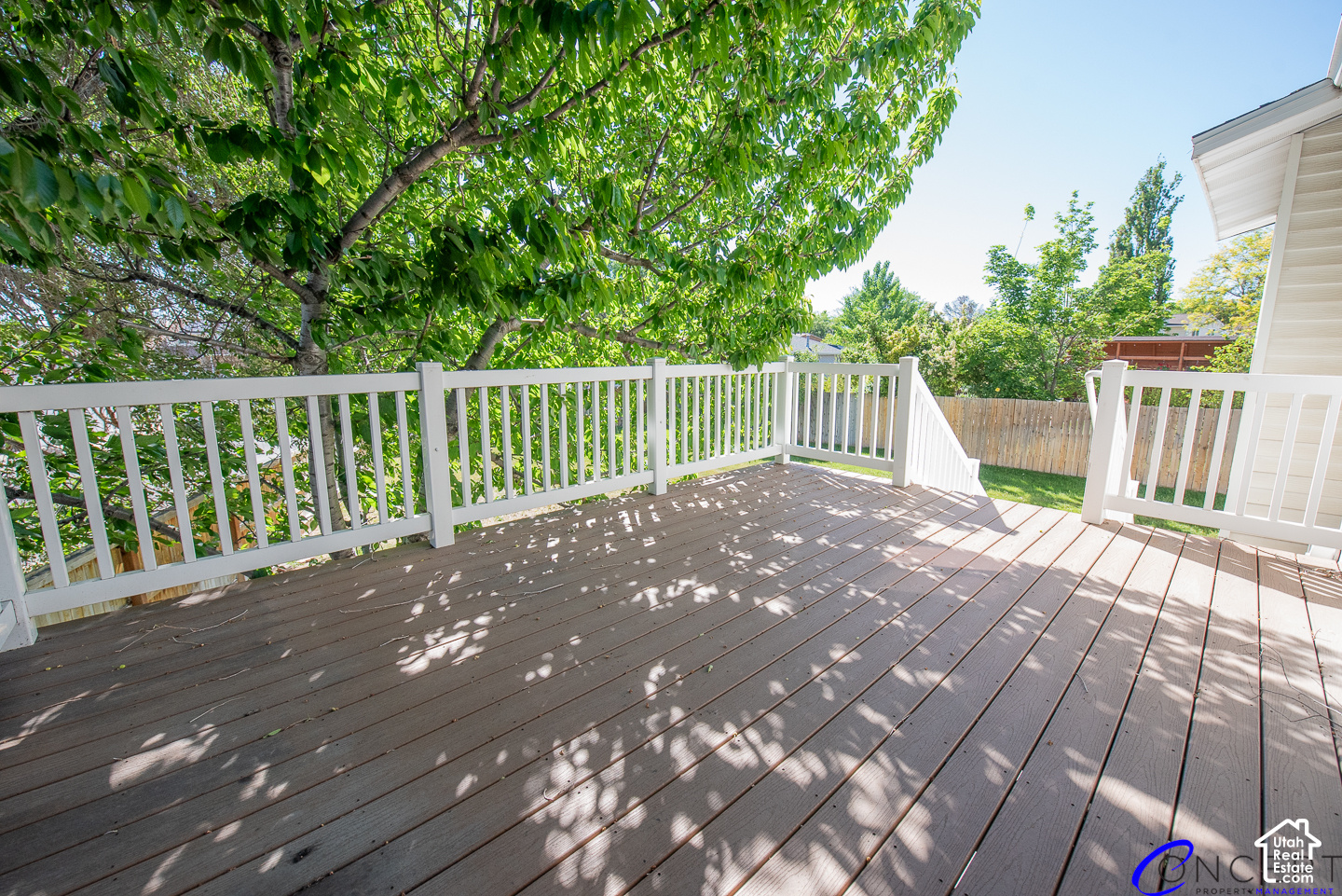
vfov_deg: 81.2
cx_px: 671
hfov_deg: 104.2
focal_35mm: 14
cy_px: 448
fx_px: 522
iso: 1000
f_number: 5.6
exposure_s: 1/1000
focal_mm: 14
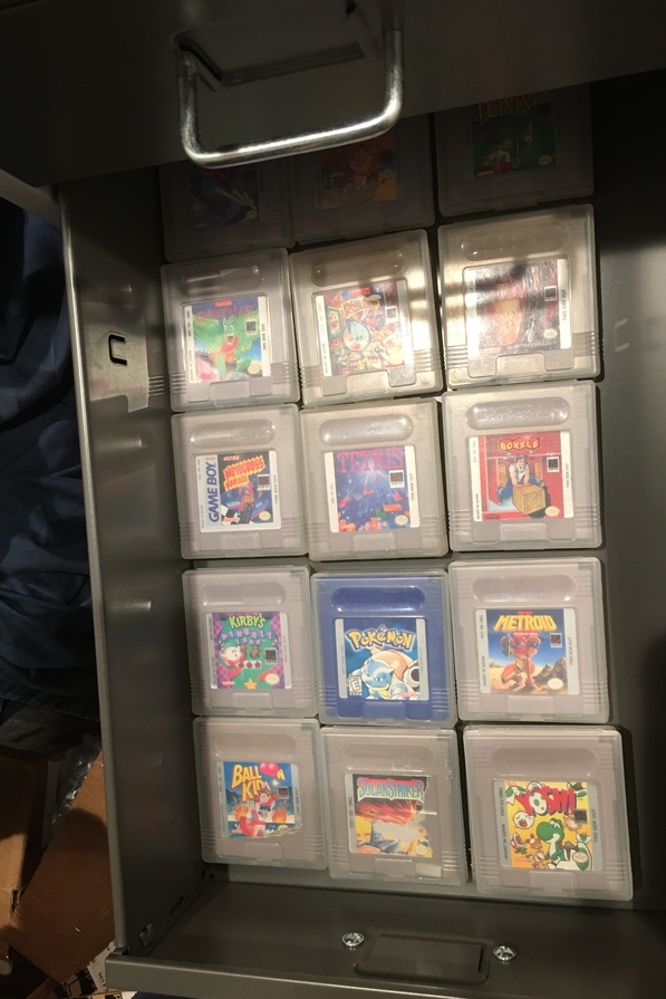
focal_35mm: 31
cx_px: 332
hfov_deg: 42.3
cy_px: 507
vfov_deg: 60.3
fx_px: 860
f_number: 2.2
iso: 80
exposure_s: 1/10
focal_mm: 4.15
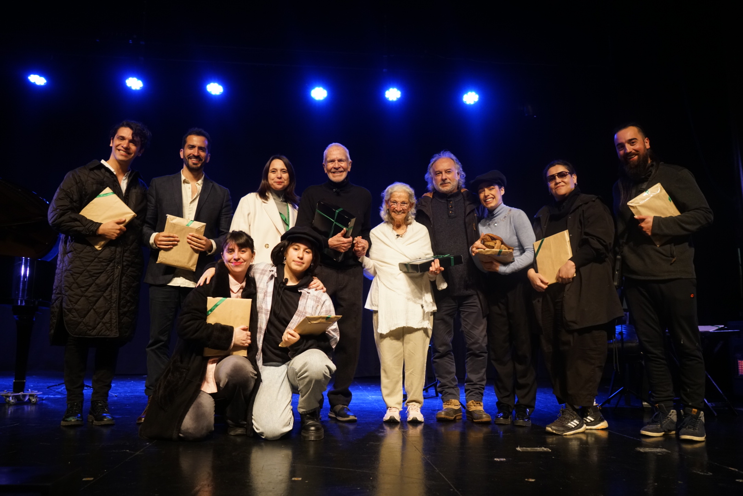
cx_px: 372
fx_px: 620
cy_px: 248
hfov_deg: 61.9
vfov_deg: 43.7
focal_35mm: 30
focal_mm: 30
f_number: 4
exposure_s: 1/60
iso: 2500
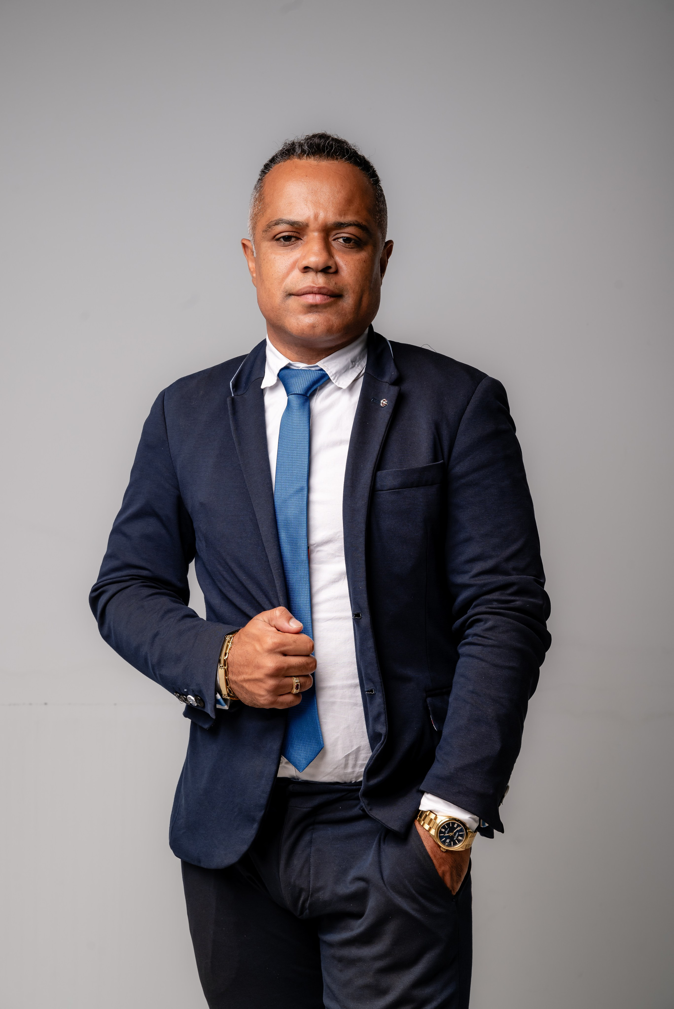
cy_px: 504
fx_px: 1964
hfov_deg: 19.5
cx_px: 337
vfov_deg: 28.8
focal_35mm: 70
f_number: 8
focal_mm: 70
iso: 125
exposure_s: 1/160
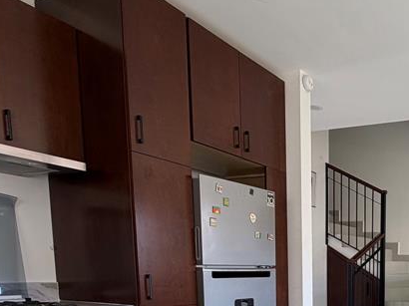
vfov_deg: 36.1
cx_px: 420
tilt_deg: -7.0
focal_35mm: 35
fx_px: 413
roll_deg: -1.0
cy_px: 314
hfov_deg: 43.9
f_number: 2.2
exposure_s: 1/121
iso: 50
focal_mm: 2.22
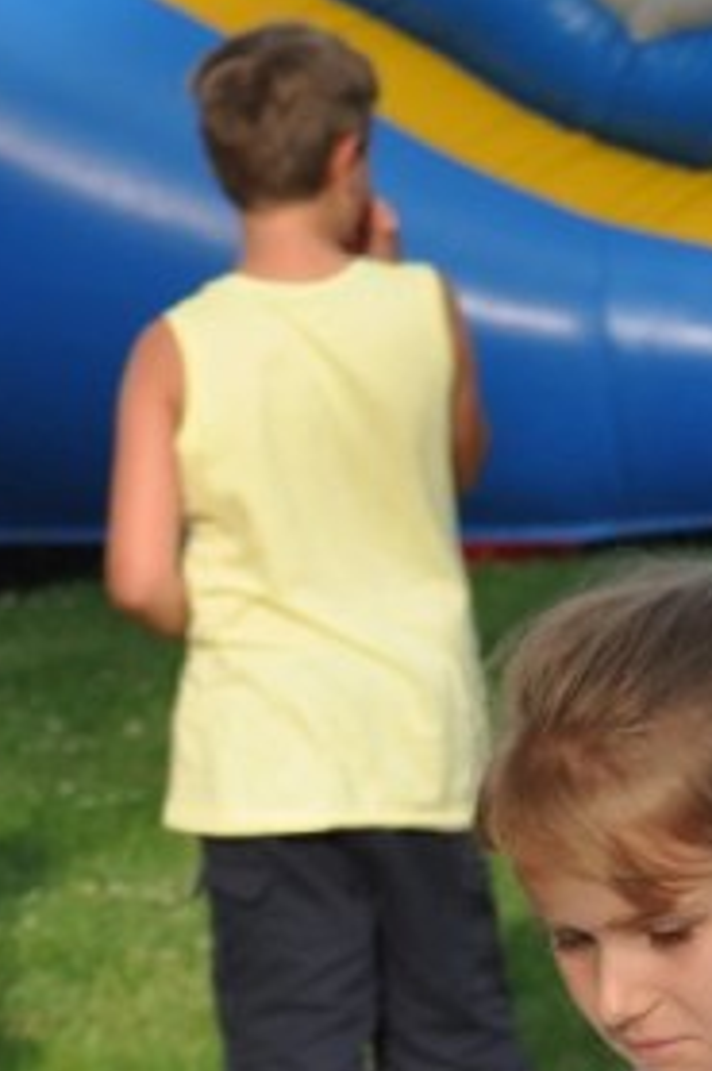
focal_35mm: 356
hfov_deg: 3.9
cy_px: 2121
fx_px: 10578
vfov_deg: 5.7
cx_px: 364
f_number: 6.3
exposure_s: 1/160
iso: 200
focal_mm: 55
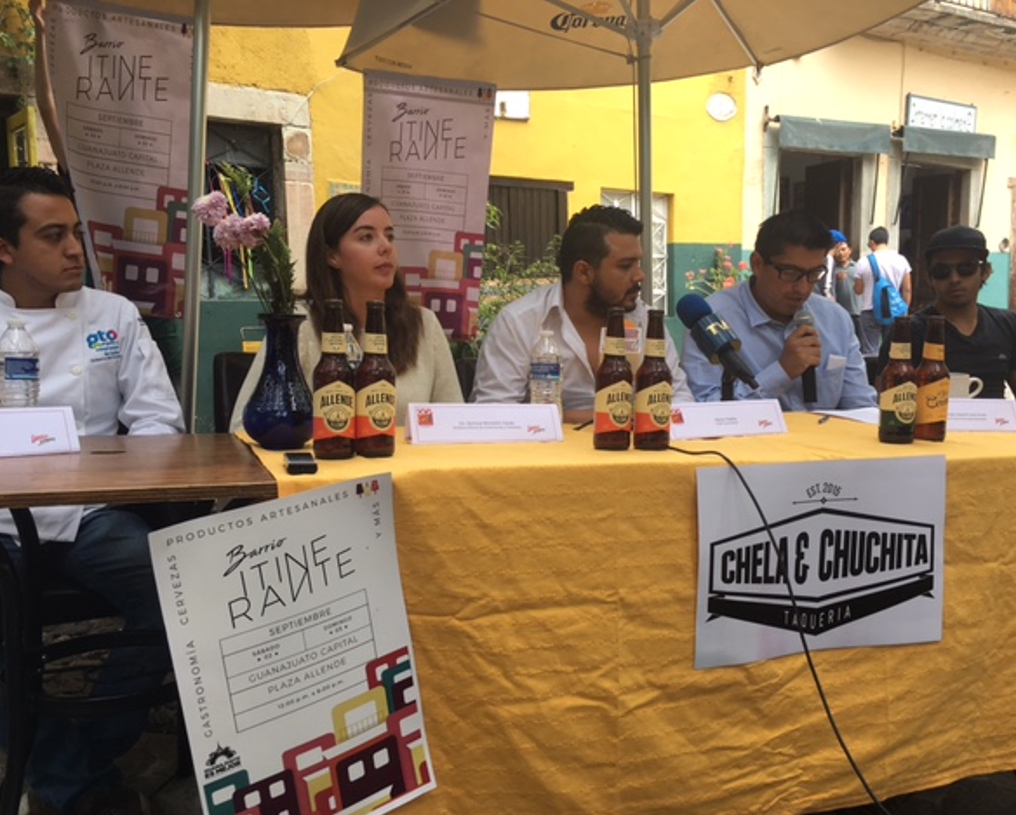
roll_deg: +0.3
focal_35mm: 31
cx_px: 484
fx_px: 933
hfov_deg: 57.1
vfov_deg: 47.2
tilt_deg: -6.7
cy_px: 416
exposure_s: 1/120
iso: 25
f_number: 2.2
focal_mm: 4.15
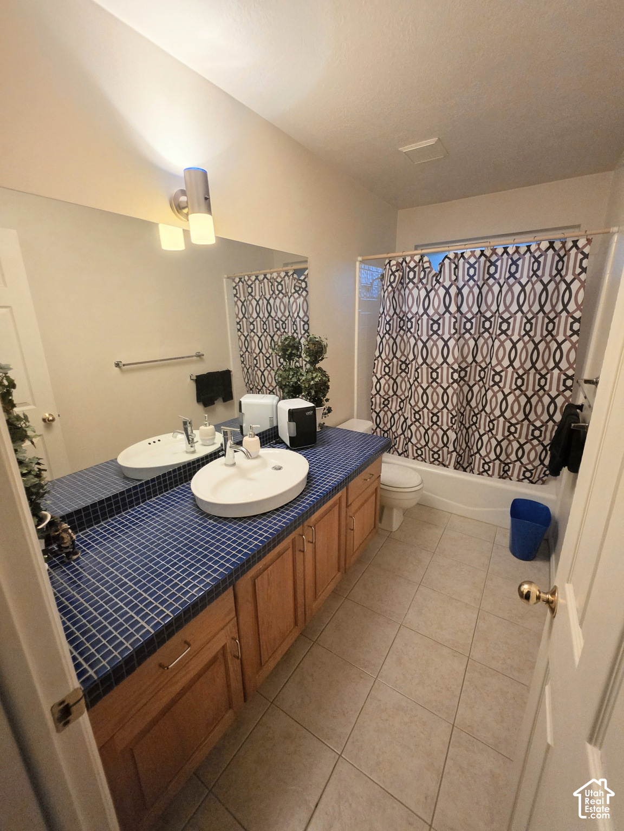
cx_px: 312
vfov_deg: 106.2
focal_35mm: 13
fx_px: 312
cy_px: 416
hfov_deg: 89.9
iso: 640
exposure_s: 1/60
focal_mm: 2.2
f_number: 1.9
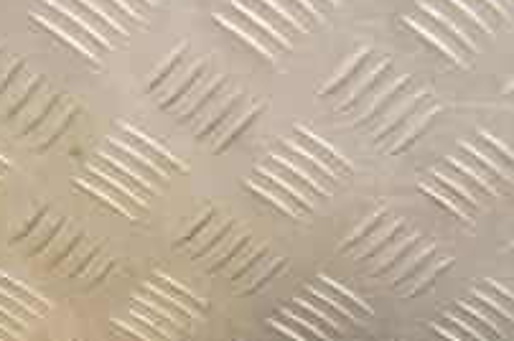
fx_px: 1654
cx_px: 547
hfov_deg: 17.2
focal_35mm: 116
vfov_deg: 11.4
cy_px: 481
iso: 800
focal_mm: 26
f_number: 6.3
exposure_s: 1/200
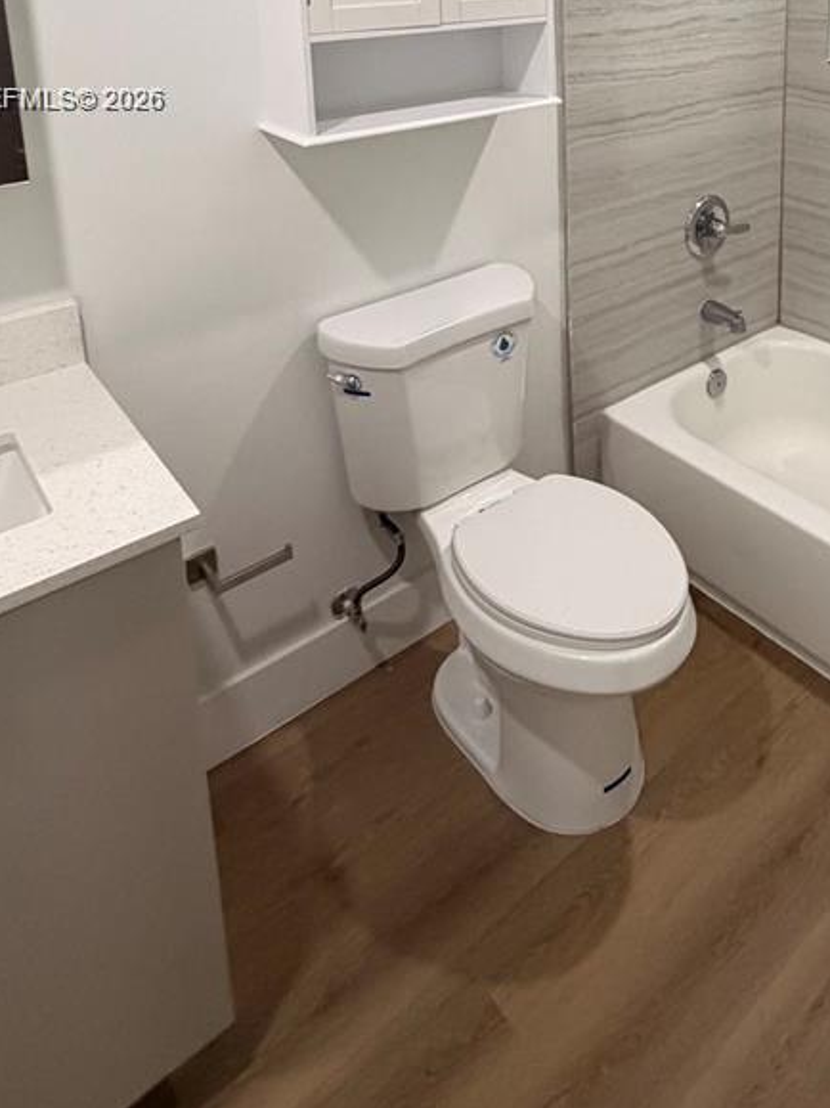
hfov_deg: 45.6
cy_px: 101
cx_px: 669
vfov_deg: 53.6
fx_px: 927
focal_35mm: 29
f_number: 2.2
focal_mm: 2.22
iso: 320
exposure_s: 1/120
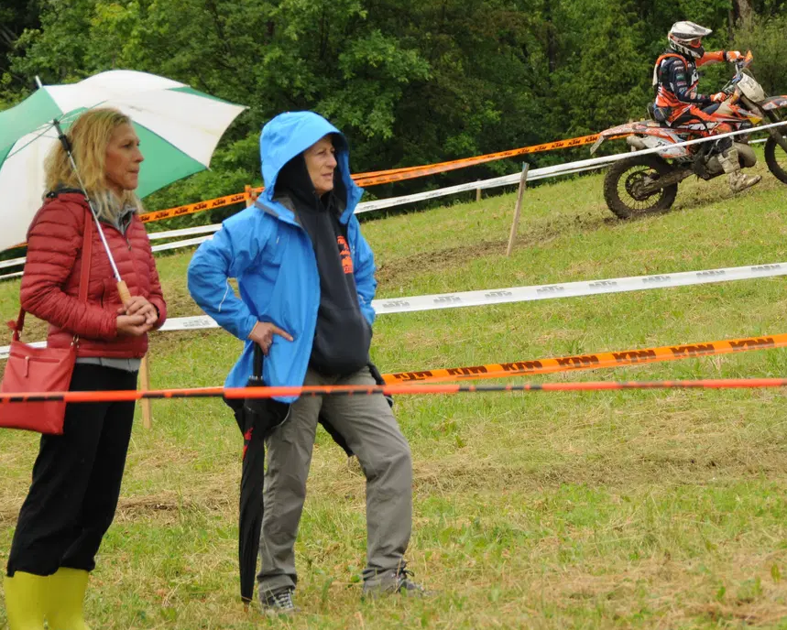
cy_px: 295
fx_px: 3752
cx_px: 484
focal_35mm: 161
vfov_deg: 9.6
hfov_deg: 12.0
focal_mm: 82
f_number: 5.6
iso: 400
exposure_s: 1/800
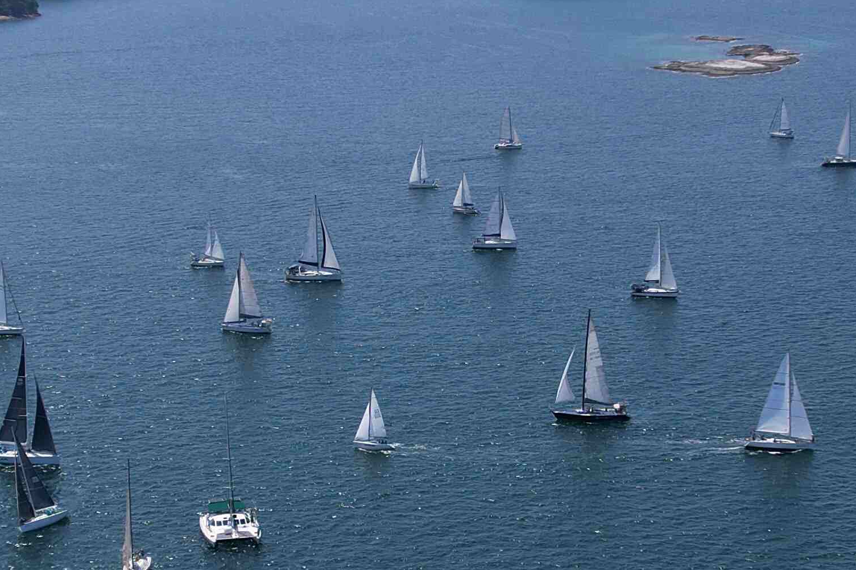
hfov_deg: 25.3
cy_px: 407
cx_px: 481
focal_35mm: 80
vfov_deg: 17.0
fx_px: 1902
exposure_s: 1/400
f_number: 2.8
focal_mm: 8.38
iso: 100
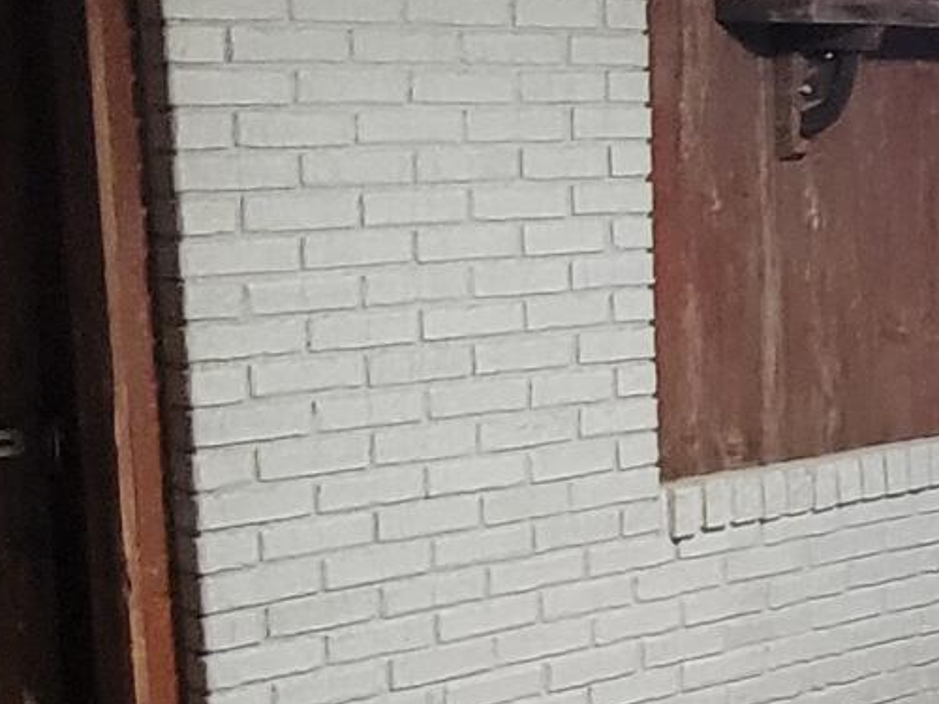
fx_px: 2116
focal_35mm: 78
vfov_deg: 18.9
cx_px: 1234
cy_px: 451
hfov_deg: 22.3
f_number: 2.2
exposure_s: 1/24
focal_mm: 2.2
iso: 640
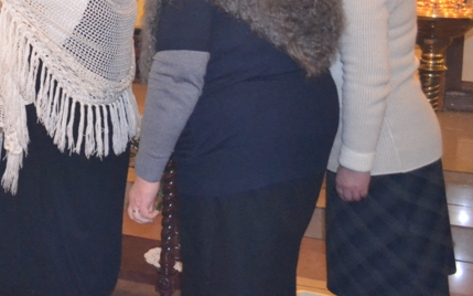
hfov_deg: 25.8
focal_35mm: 73
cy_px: 24
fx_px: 941
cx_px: -65
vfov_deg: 17.6
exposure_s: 1/60
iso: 3200
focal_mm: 20
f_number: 3.8
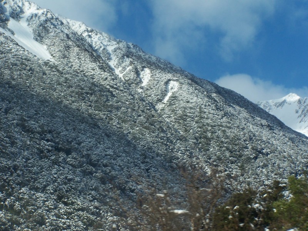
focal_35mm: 117
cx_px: 154
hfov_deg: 16.8
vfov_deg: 12.7
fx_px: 1041
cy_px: 116
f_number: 6.3
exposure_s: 1/350
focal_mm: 19.4
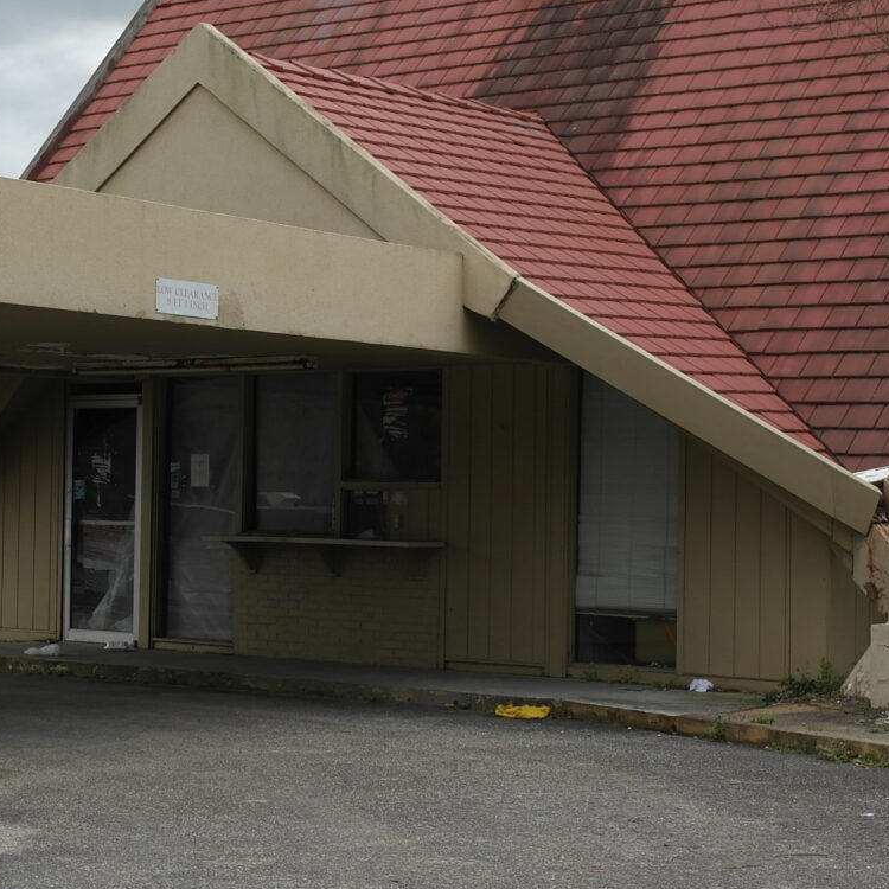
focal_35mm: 87
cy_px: 357
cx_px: 267
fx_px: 2528
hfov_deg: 19.9
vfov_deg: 19.9
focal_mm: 20
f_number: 6.3
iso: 100
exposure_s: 1/250
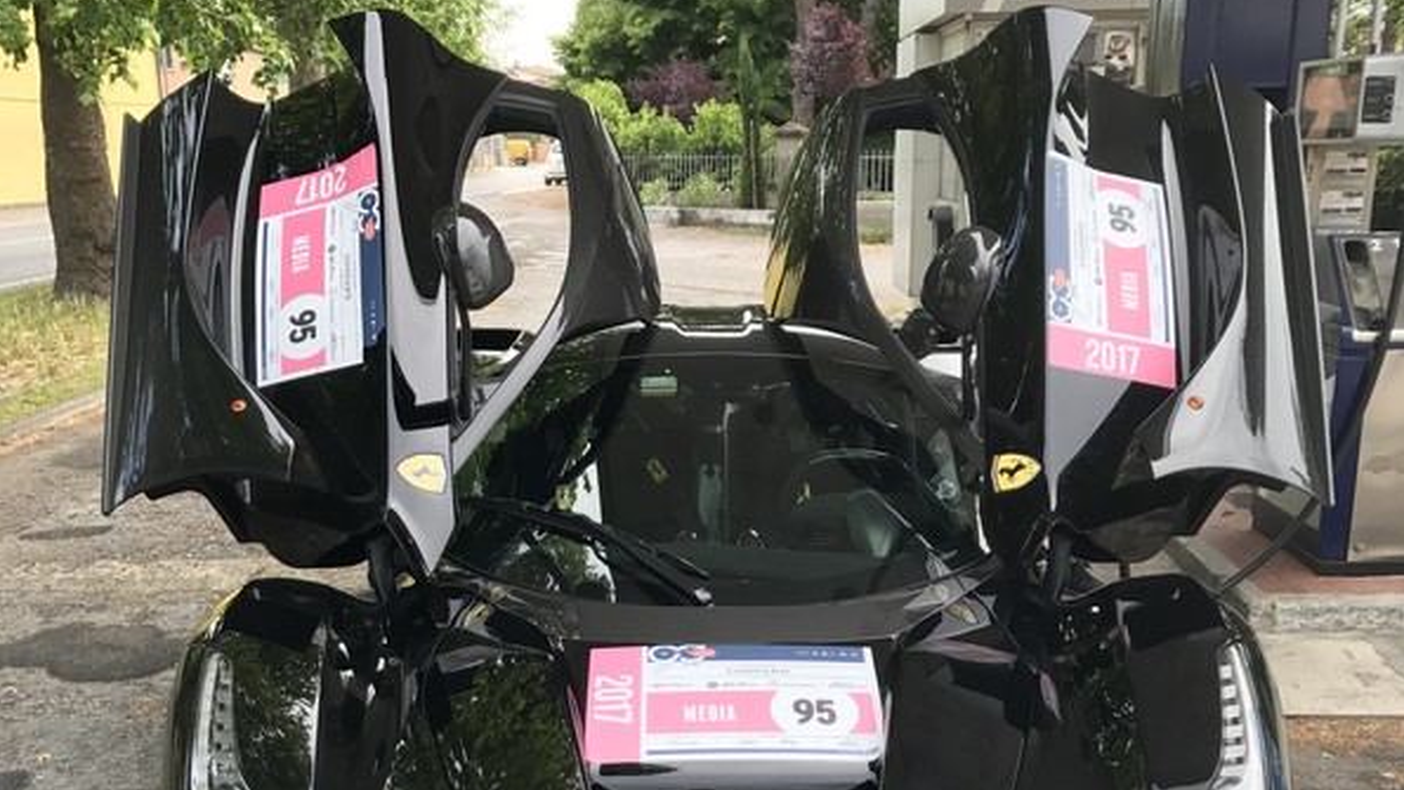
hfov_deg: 49.4
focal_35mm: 41
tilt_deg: -16.5
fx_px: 1527
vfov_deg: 28.4
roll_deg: +1.0
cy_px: 625
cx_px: 706
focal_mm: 3.99
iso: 20
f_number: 1.8
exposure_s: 1/105
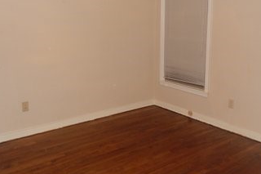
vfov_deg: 33.8
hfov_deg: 49.6
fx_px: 283
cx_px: 129
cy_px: 54
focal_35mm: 39
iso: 200
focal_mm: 4.5
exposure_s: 1/30
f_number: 3.4
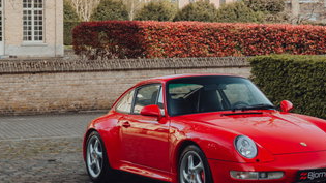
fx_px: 795
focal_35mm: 92
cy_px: 67
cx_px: 241
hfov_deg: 23.0
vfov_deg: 13.1
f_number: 4.5
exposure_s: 1/160
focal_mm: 36
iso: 100
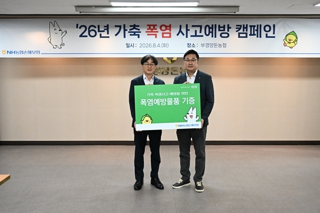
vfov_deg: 36.8
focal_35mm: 36
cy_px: 106
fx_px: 320
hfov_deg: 53.2
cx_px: 160
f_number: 2.8
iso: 8000
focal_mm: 24
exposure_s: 1/1250
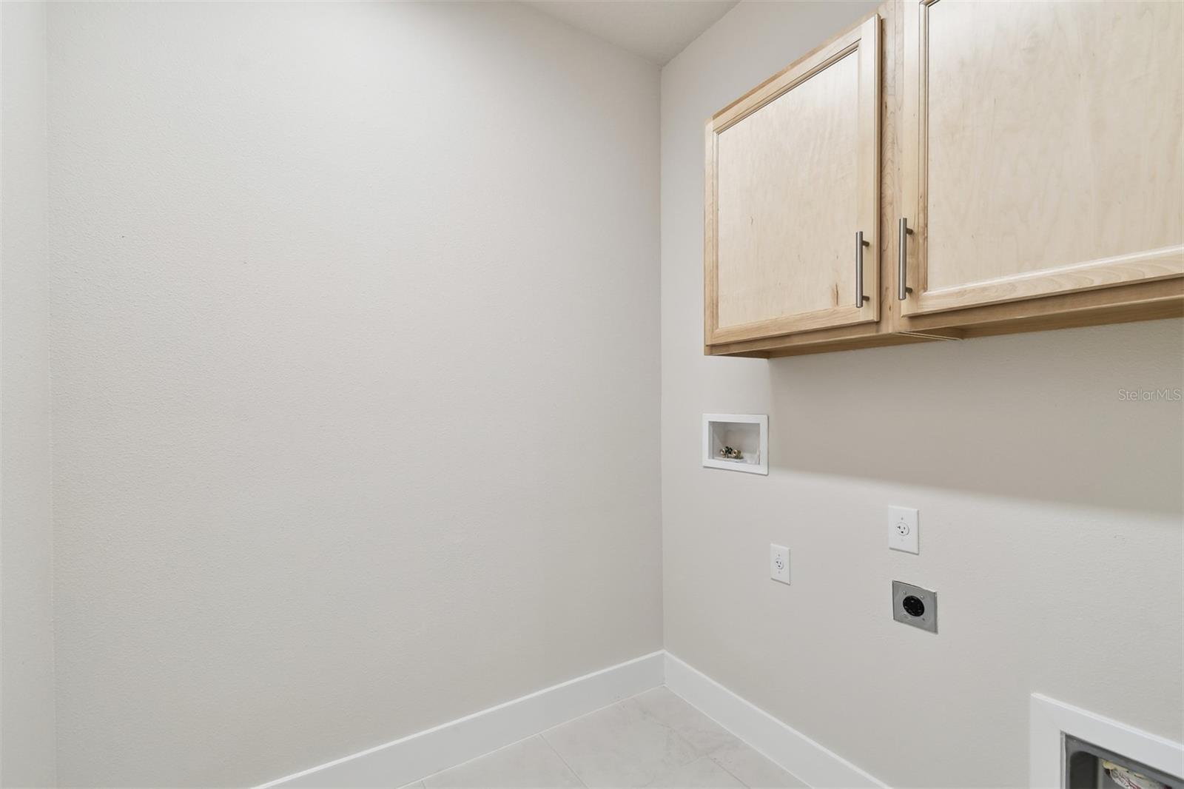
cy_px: 394
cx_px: 592
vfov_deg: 77.3
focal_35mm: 15
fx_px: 493
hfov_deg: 100.4
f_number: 7.1
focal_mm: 10
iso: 100
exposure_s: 1/6
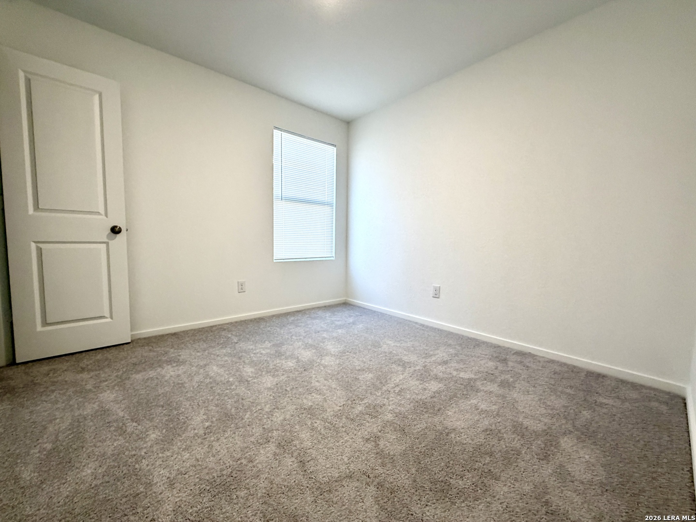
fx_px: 281
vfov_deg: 85.7
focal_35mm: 14
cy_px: 261
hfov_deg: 102.1
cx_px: 348
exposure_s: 1/120
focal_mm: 2.22
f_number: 2.2
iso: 250
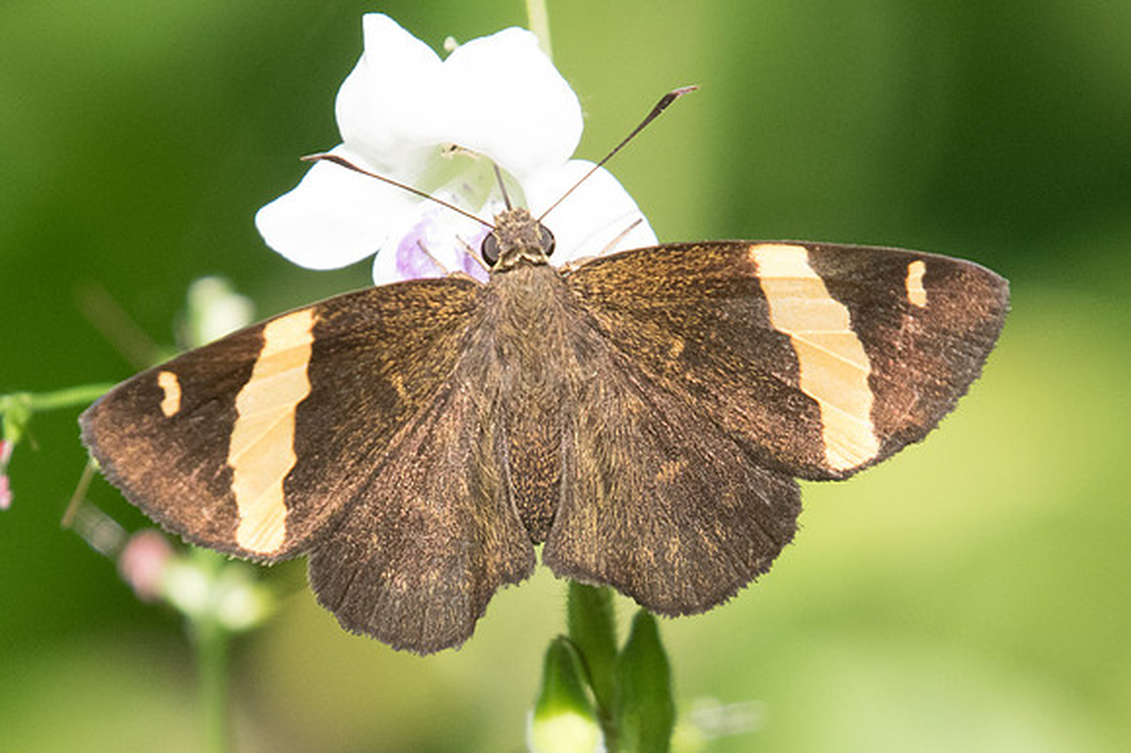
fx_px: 36608
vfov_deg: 1.2
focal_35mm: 1166
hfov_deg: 1.8
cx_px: 595
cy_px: 462
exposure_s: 1/500
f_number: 9
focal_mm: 400
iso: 1250
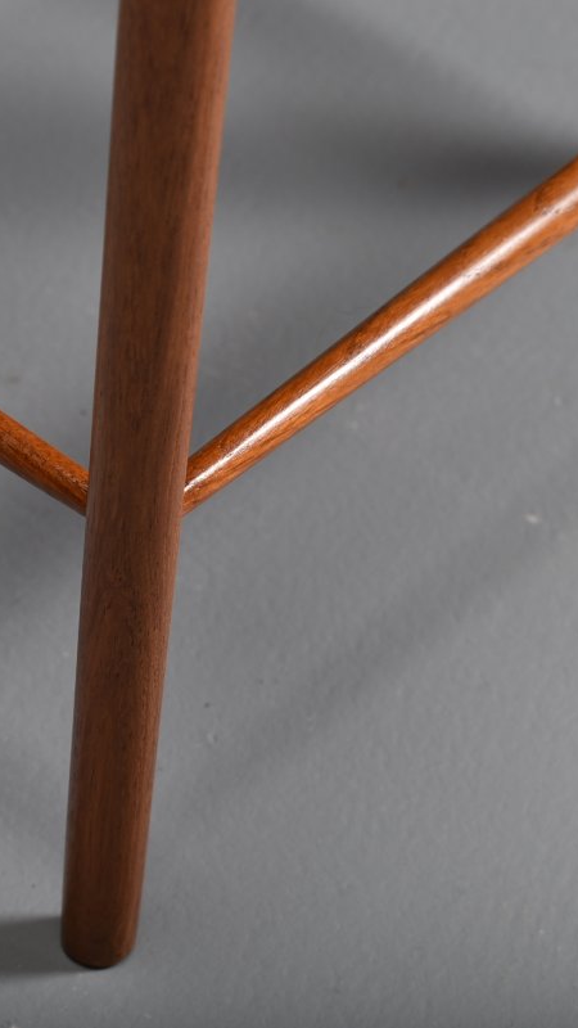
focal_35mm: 130
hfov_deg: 9.3
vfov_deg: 16.5
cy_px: 514
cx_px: 100
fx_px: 3536
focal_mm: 55
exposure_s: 1/200
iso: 100
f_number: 7.1
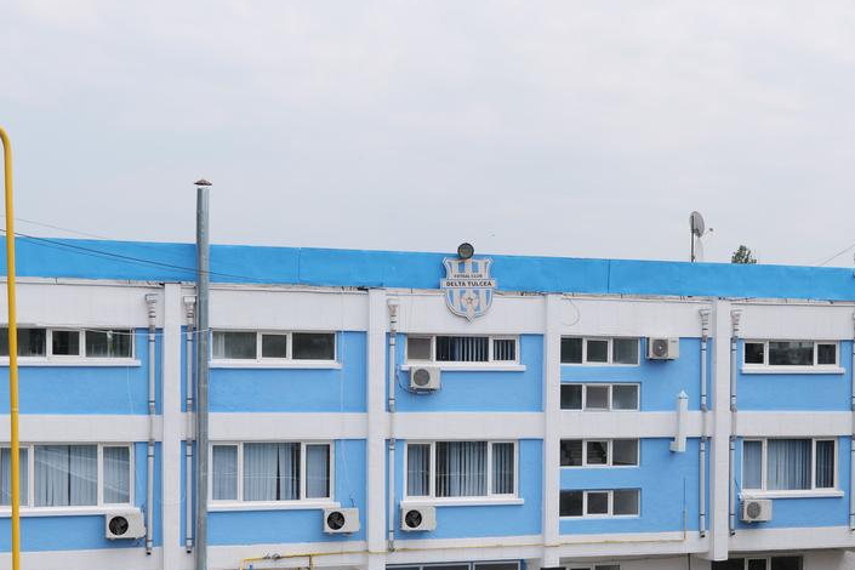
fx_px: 1496
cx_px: 456
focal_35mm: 63
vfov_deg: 21.4
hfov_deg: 31.9
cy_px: 422
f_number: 4
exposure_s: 1/1000
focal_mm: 37
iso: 80
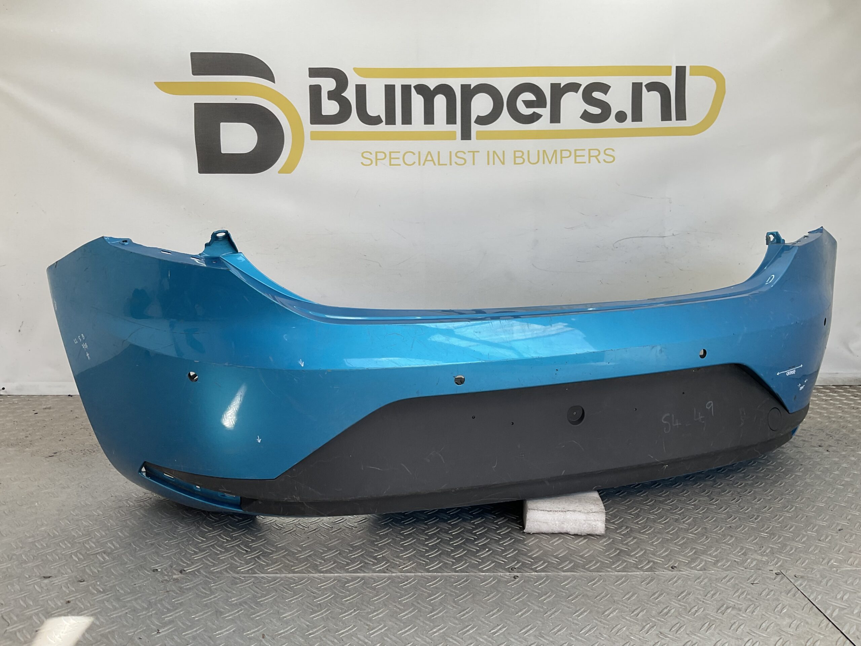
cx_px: 430
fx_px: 721
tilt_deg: -8.3
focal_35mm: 29
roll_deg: +0.3
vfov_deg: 48.2
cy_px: 323
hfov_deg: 61.7
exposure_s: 1/163
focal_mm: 3
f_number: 1.8
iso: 16
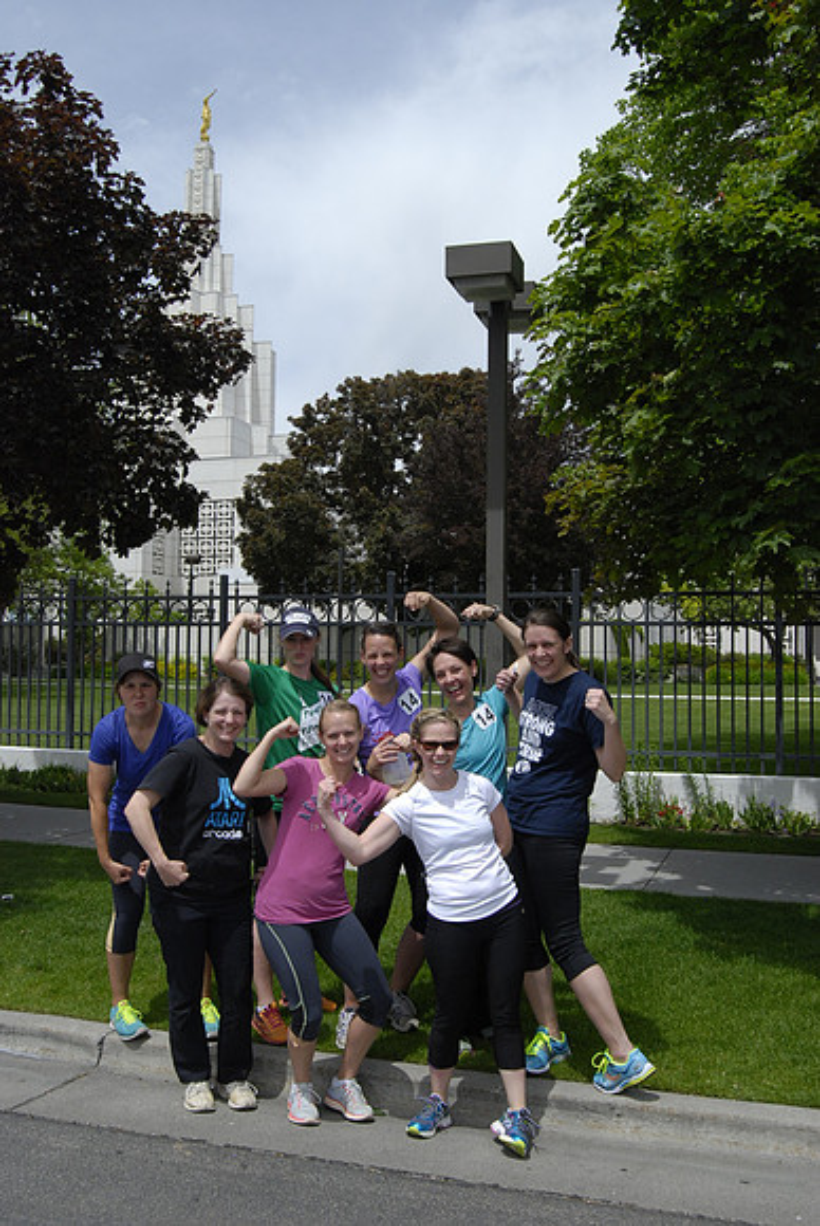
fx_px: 1176
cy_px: 613
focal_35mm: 34
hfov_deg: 38.4
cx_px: 410
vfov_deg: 55.1
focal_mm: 23
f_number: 10
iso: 400
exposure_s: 1/800
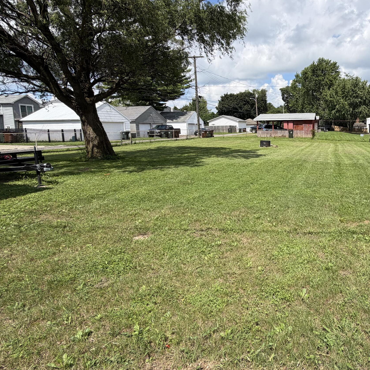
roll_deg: +1.7
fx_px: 266
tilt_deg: -5.4
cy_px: 154
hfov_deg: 63.3
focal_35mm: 22
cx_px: 299
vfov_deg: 69.1
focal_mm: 2.22
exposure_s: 1/876
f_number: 2.2
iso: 20
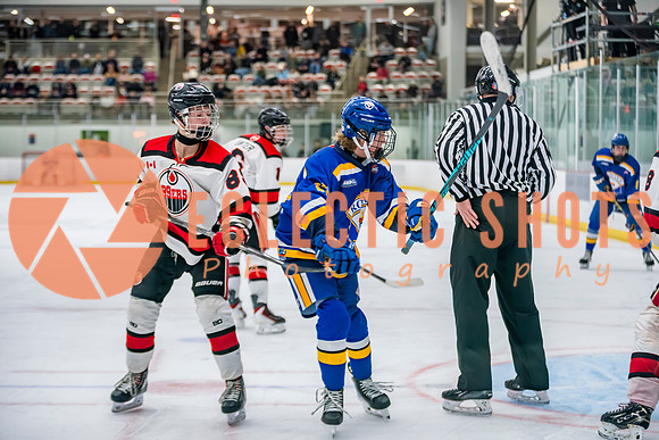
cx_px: 330
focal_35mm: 87
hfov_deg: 23.3
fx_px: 1599
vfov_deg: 15.7
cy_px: 220
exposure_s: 1/640
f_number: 2.8
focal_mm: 85
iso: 2500
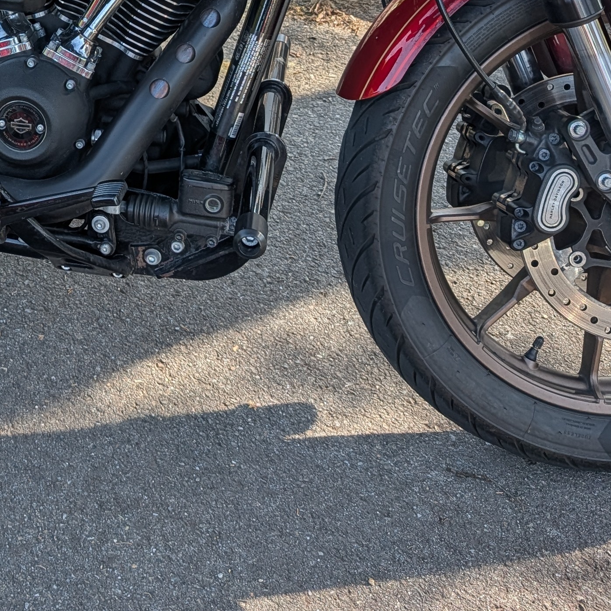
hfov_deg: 25.7
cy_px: -16
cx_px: -59
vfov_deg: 26.1
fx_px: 1238
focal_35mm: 62
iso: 19
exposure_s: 1/225
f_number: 1.68
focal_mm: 6.9
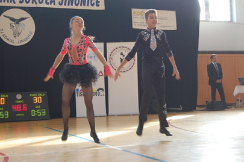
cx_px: 112
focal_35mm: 63
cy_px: 71
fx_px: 426
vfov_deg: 21.5
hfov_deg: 31.9
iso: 400
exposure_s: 1/80
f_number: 4.5
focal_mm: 34
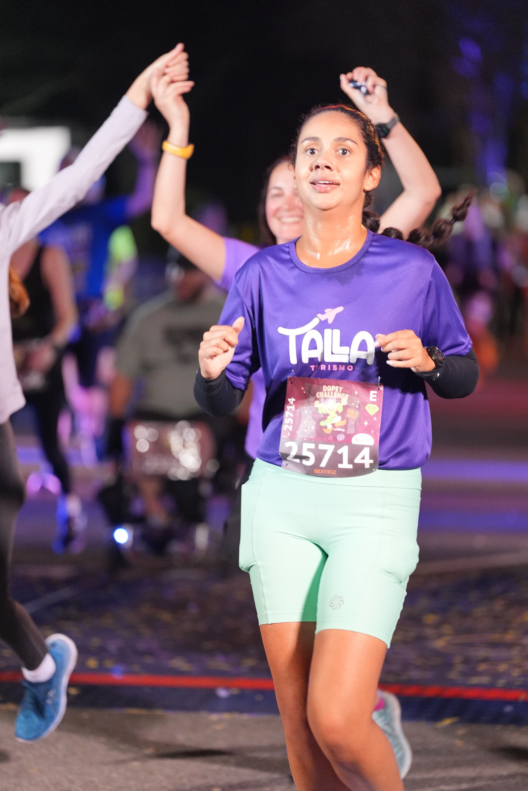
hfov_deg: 8.6
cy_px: 396
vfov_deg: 12.9
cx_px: 264
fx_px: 3498
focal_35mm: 159
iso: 4000
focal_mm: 159
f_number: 2.8
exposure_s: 1/320
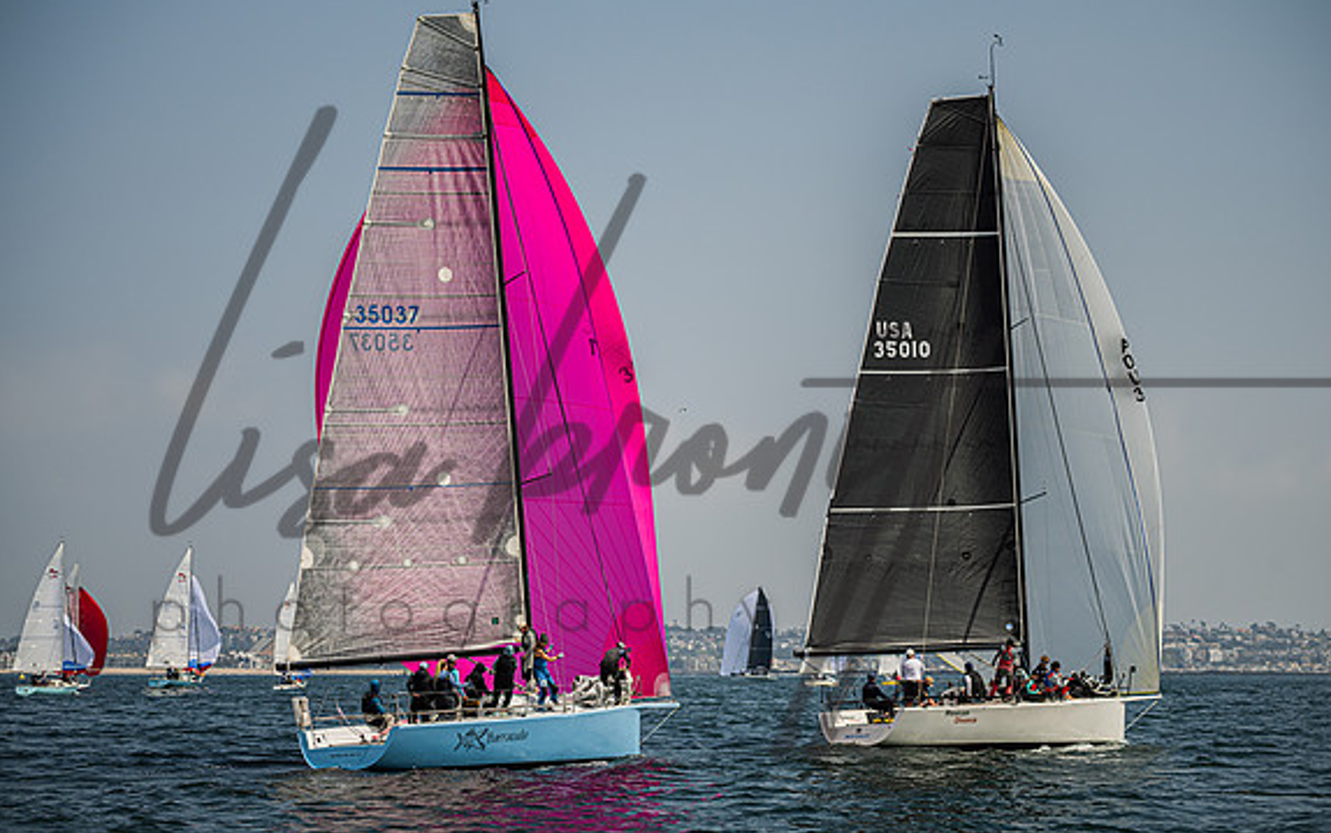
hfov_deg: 19.8
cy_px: 437
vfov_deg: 12.5
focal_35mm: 105
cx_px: 675
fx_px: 3810
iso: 220
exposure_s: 1/4000
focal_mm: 100
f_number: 4.5
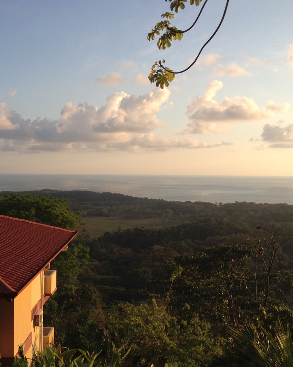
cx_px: 114
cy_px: 182
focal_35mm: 46
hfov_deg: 32.6
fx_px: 499
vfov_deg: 40.3
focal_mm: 4.28
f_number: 2.4
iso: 50
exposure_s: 1/1042
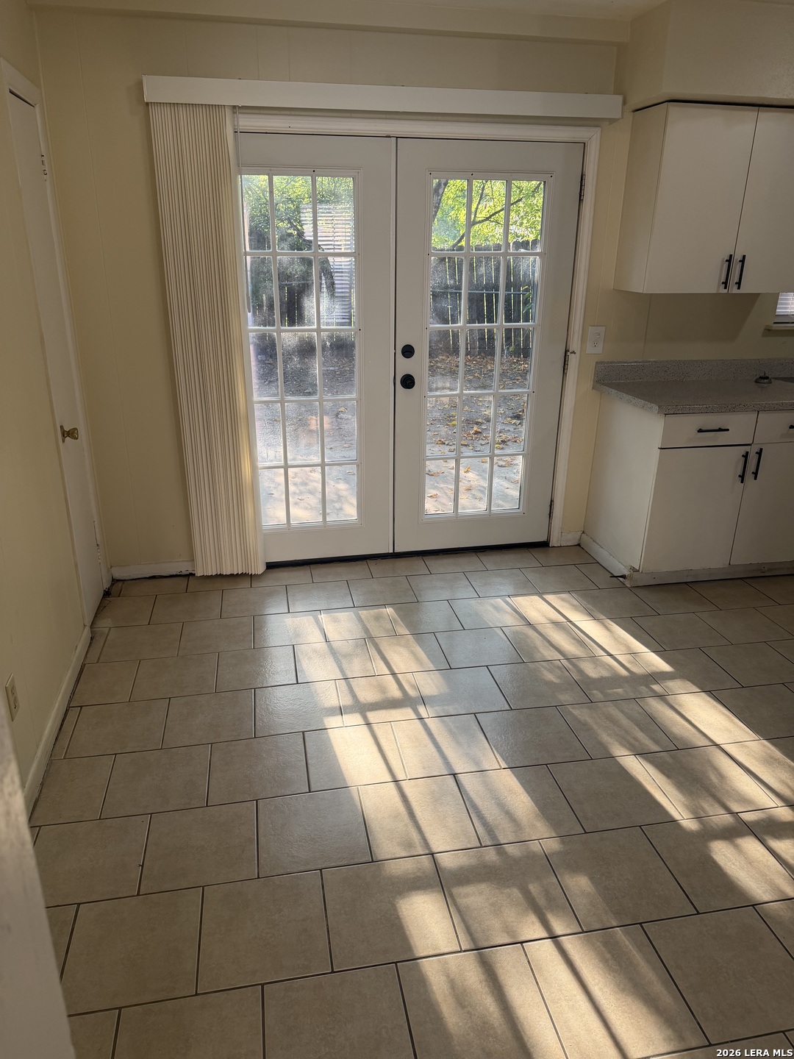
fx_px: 734
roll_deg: -1.0
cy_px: 530
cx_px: 397
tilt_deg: -21.4
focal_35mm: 24
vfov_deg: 71.6
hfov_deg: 56.8
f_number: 1.78
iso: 100
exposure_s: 1/166
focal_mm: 6.76
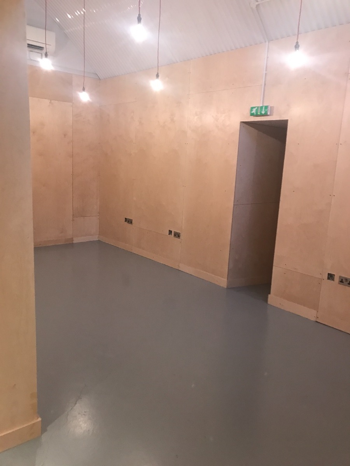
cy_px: 233
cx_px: 175
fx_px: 377
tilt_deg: -10.3
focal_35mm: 28
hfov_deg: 49.7
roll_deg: -3.2
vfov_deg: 63.4
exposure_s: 1/17
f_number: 1.8
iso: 40
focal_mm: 3.99
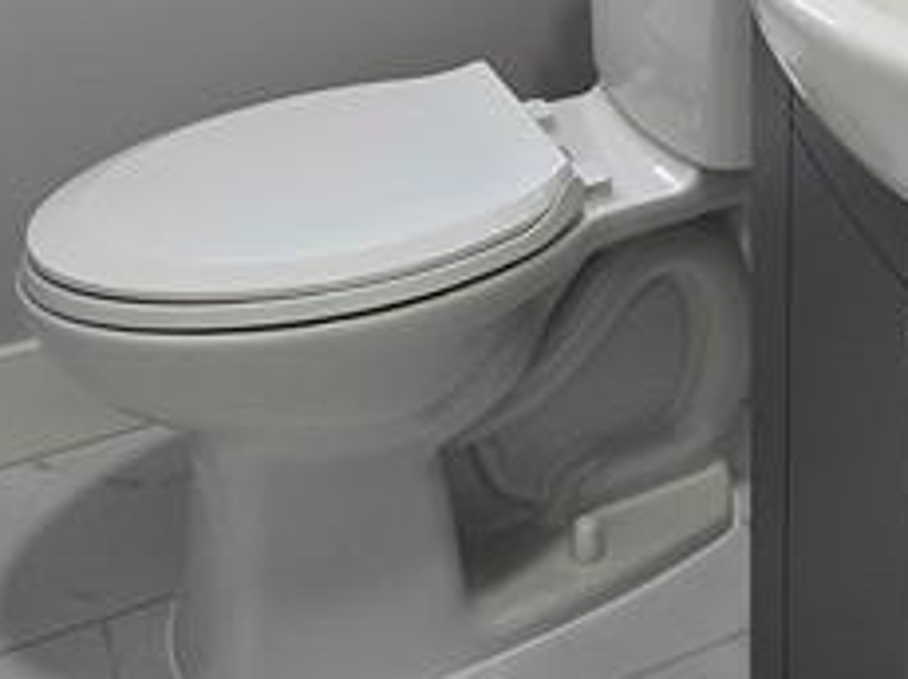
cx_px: 738
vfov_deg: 22.5
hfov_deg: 32.3
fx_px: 1520
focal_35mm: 58
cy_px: -201
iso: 80
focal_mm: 2.2
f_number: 2.2
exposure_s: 1/60
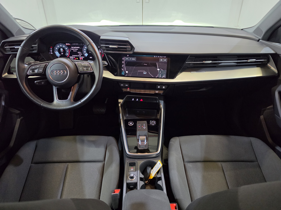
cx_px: 140
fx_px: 187
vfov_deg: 58.9
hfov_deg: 73.9
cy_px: 105
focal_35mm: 23
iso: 800
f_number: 1.4
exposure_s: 1/100
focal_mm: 6.5
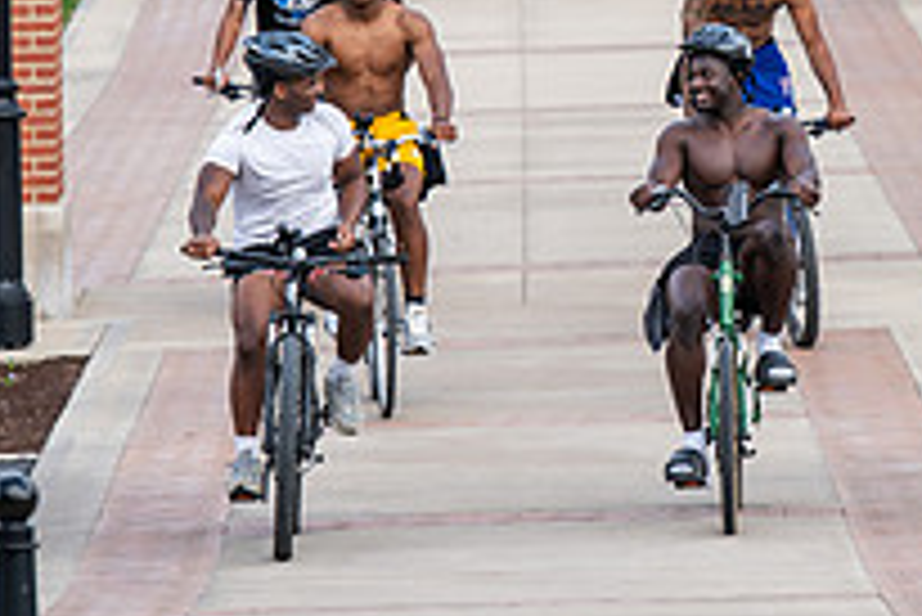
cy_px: 74
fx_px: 13045
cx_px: 711
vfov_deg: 2.7
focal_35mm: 509
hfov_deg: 4.0
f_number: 3.5
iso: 200
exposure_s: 1/640
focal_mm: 180
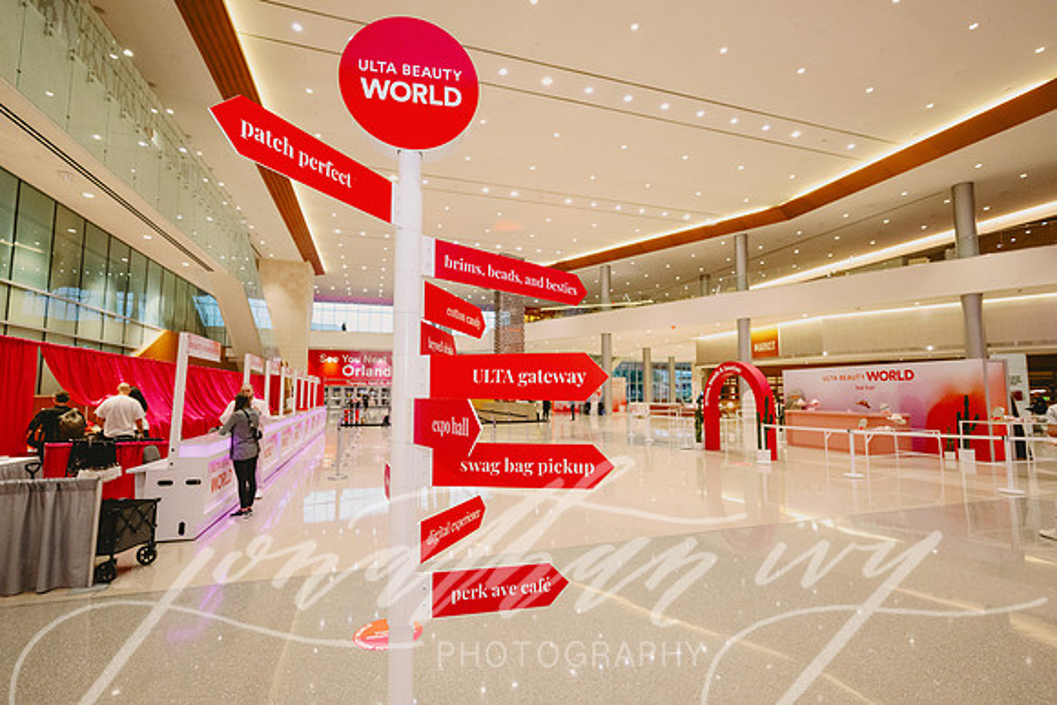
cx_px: 528
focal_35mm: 16
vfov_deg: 72.1
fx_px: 485
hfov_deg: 95.0
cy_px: 352
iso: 3200
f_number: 4
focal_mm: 16.5
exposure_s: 1/160
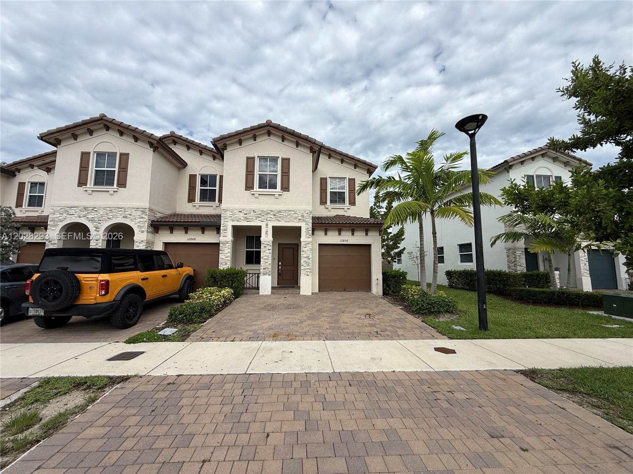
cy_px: 237
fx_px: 256
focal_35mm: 14
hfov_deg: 102.1
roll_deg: -0.5
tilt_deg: +6.6
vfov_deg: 85.7
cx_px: 316
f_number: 2.2
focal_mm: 2.22
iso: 50
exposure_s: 1/1745
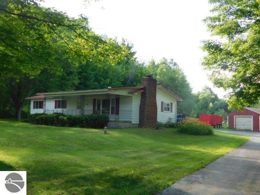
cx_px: 130
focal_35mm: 40
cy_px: 98
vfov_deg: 36.0
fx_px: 300
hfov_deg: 46.8
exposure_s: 1/125
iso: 125
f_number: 3.6
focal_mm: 7.1
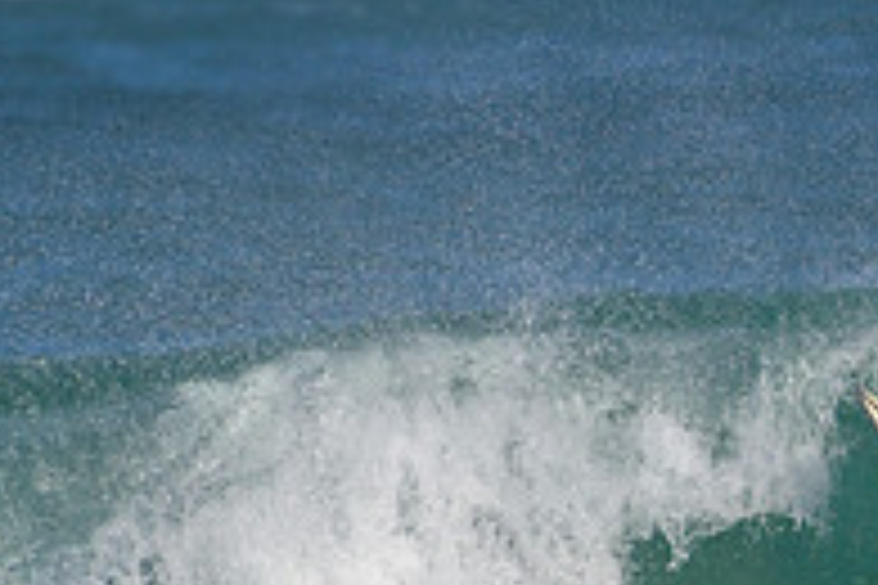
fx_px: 44360
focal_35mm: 1819
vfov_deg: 0.8
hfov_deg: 1.1
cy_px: 602
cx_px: 1114
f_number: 5.6
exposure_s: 1/2000
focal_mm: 500
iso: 160
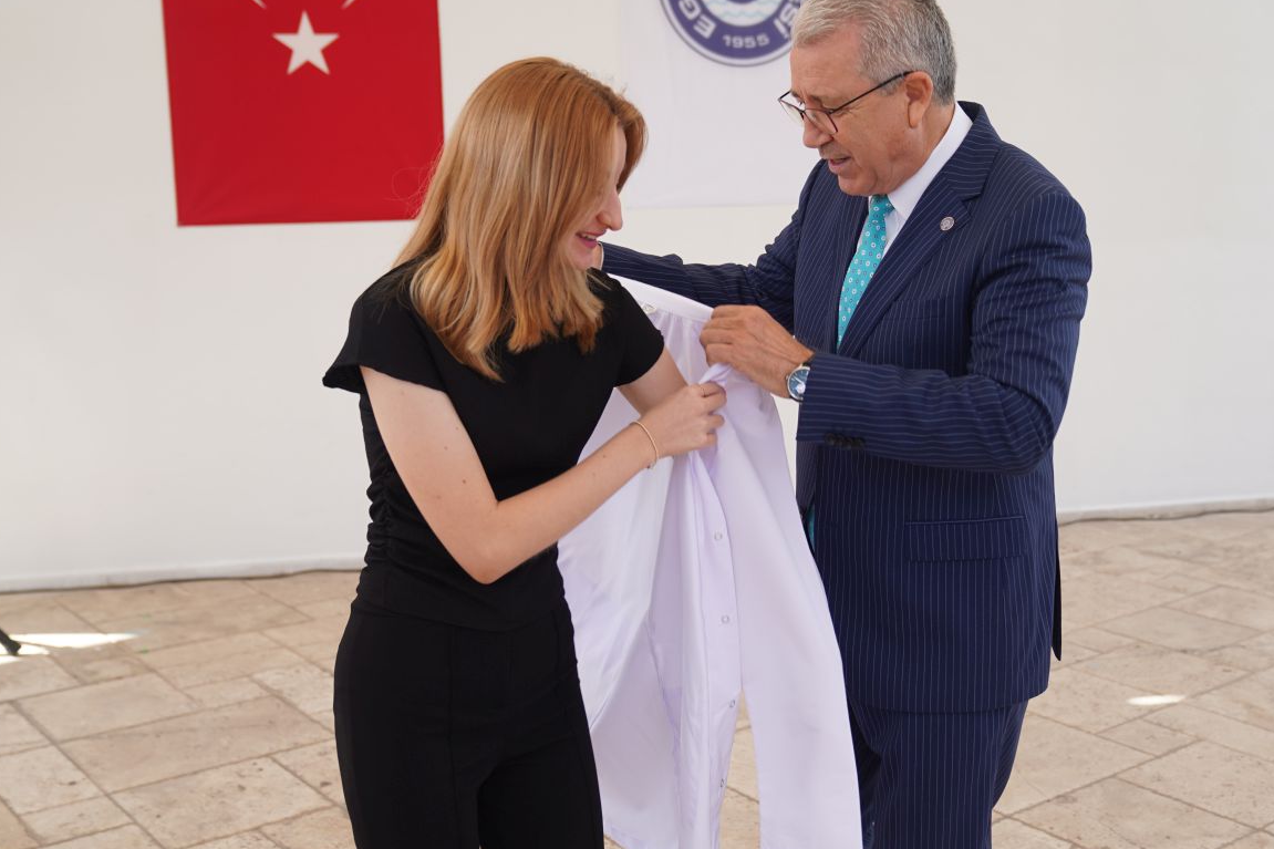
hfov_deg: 45.4
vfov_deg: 31.2
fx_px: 1521
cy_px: 384
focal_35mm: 43
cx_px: 690
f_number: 3.2
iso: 100
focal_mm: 33
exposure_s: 1/125
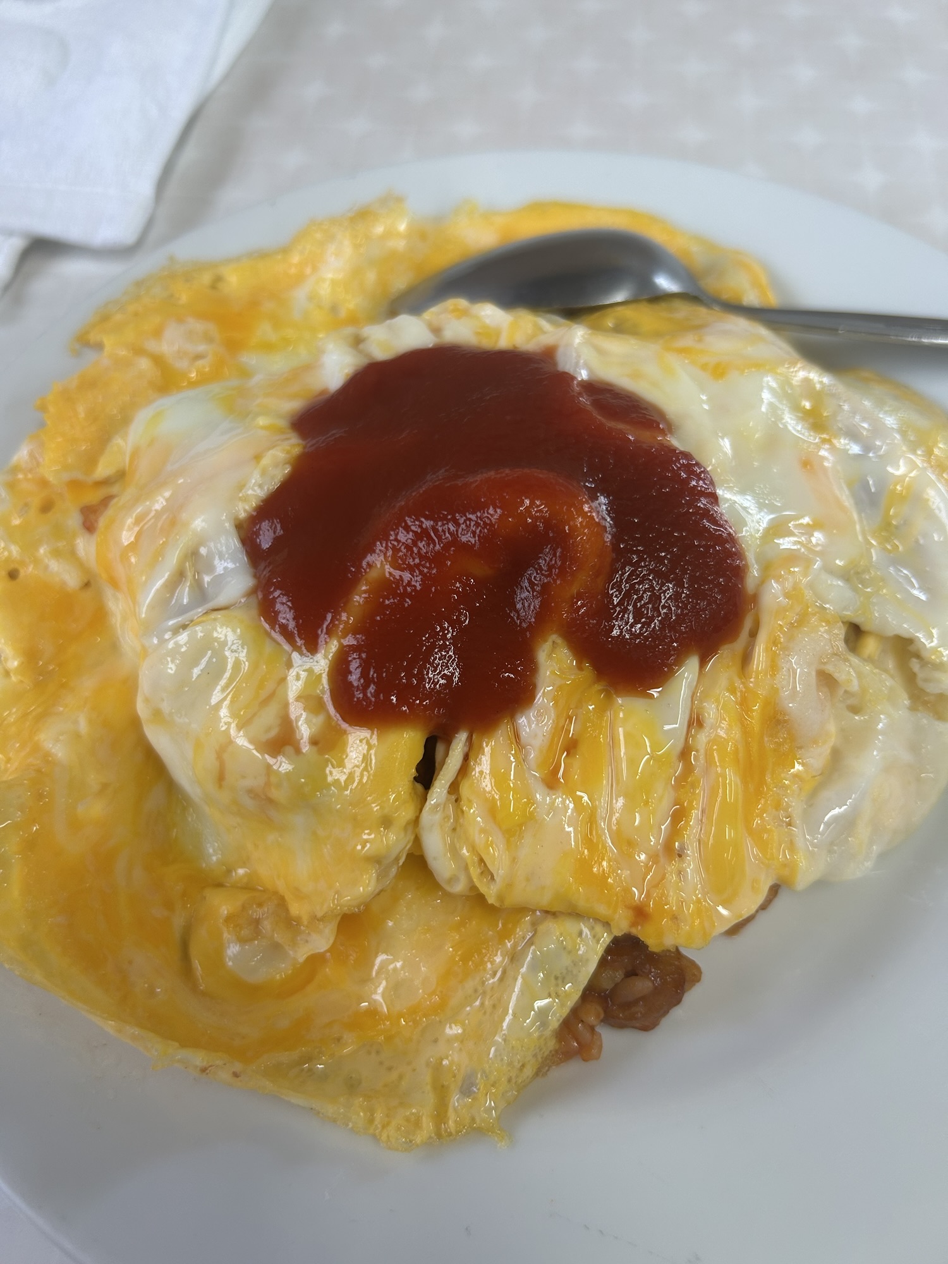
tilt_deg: -59.3
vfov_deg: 67.3
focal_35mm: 26
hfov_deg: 53.1
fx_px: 949
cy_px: 632
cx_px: 474
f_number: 1.5
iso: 50
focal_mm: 5.7
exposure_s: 1/100
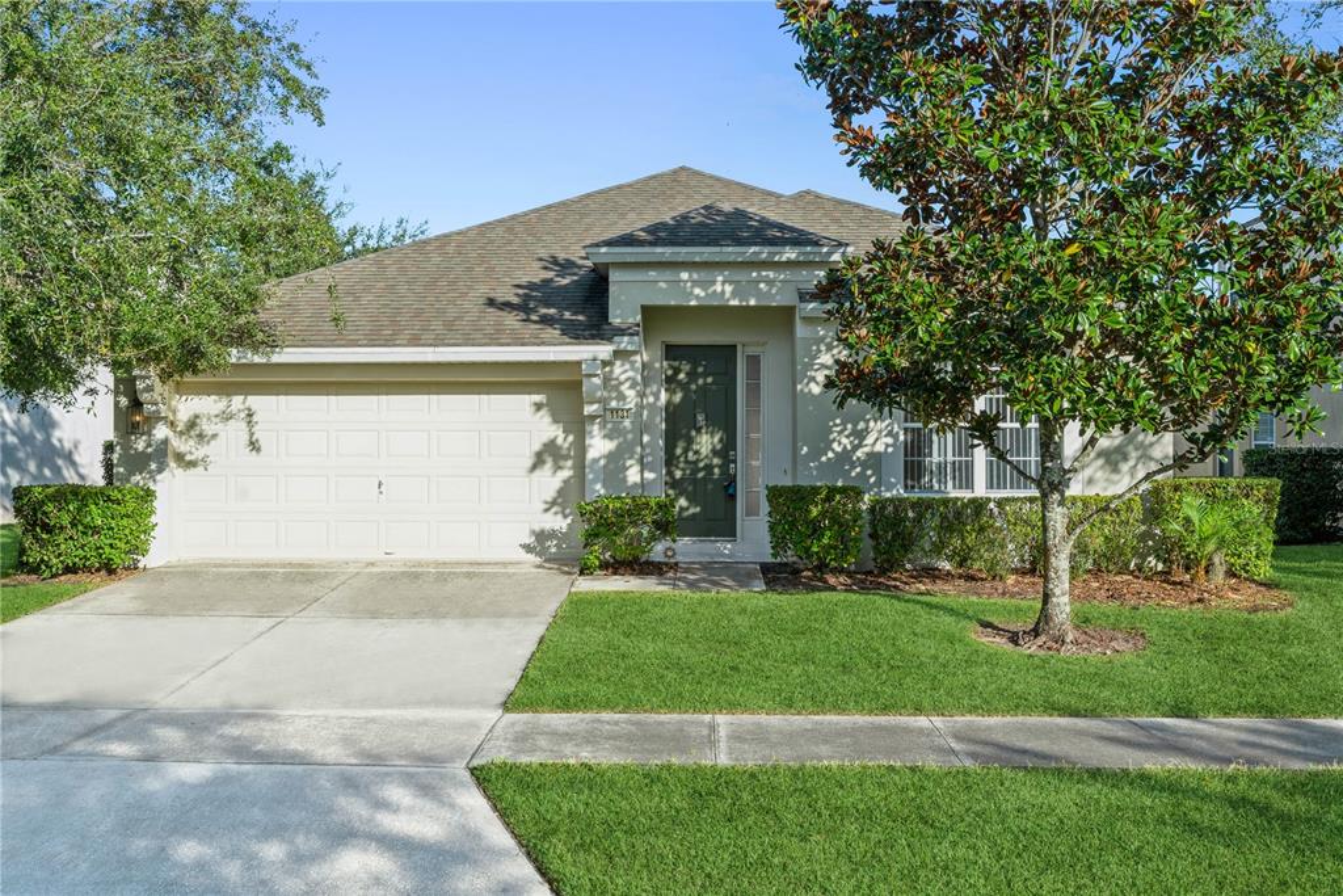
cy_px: 448
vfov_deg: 36.9
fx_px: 1343
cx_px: 672
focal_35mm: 36
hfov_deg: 53.1
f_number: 8
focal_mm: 36
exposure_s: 1/320
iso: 200
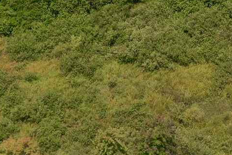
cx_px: 421
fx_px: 1160
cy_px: -215
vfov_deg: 7.2
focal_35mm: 180
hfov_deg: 10.7
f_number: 4
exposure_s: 1/120
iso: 100
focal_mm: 10.26
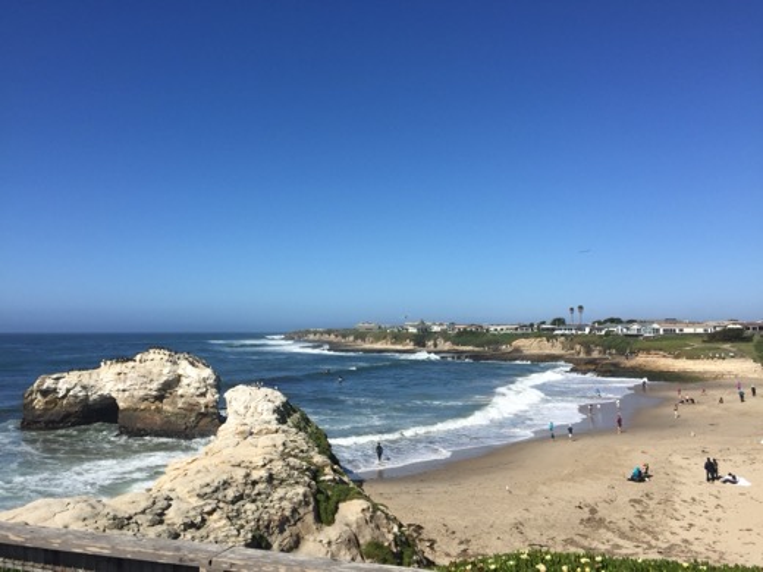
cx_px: 382
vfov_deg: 48.2
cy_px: 286
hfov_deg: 61.7
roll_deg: -0.3
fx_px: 639
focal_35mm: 29
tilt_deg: +2.6
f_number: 2.2
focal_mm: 4.15
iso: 32
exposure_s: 1/3049
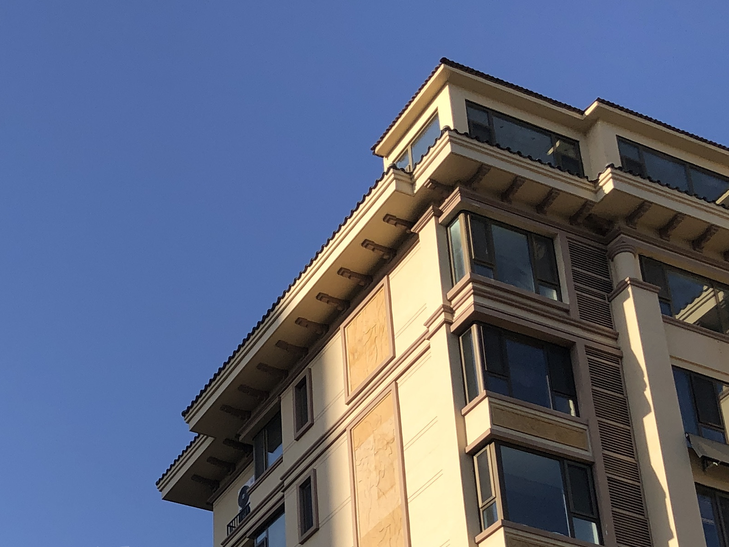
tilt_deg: +27.6
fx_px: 1495
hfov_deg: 26.5
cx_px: 71
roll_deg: -2.0
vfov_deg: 19.8
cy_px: 614
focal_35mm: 71
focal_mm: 3.99
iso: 20
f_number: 1.8
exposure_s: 1/1548
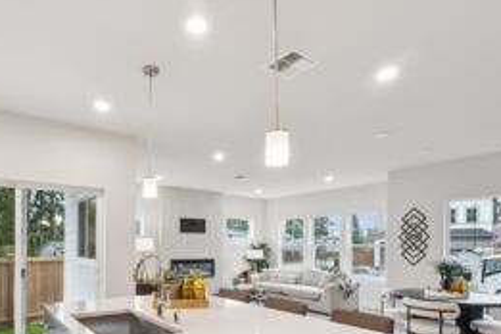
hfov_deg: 75.4
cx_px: 203
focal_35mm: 23
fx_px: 320
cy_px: 241
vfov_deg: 53.2
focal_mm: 10
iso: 250
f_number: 9
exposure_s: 1/8
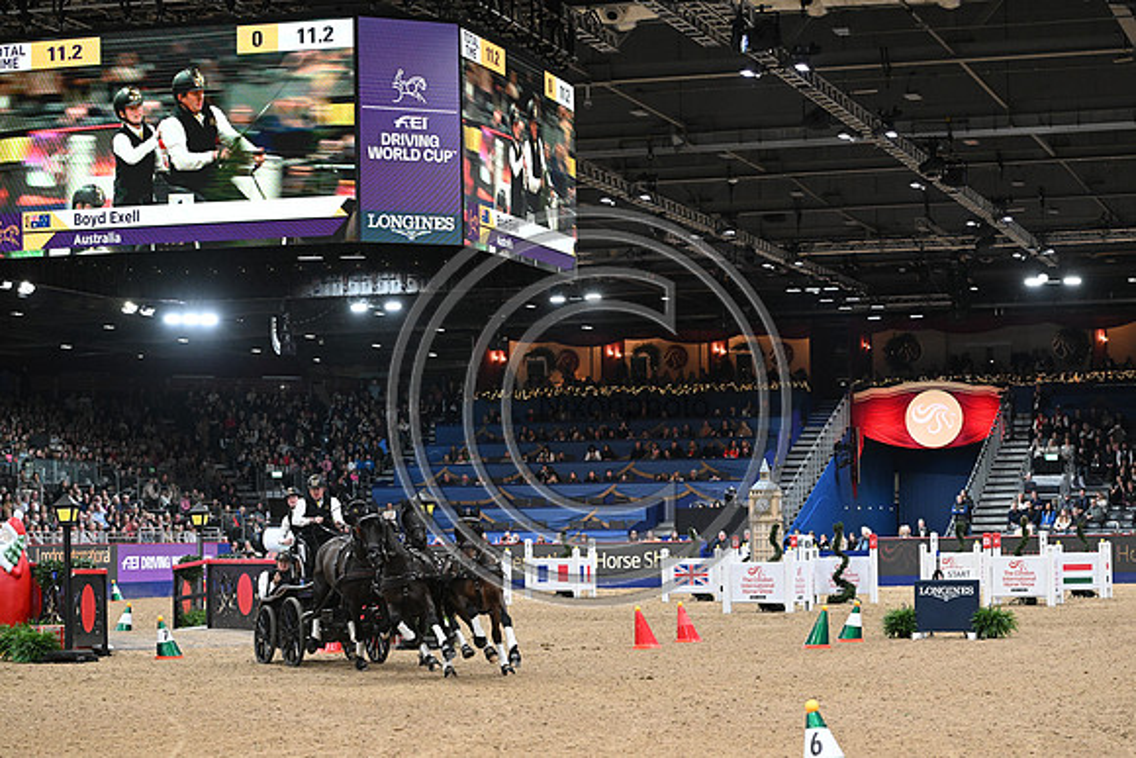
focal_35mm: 90
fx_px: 2841
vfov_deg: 15.2
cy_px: 379
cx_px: 568
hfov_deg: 22.6
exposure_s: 1/640
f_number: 4.5
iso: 6400
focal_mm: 90
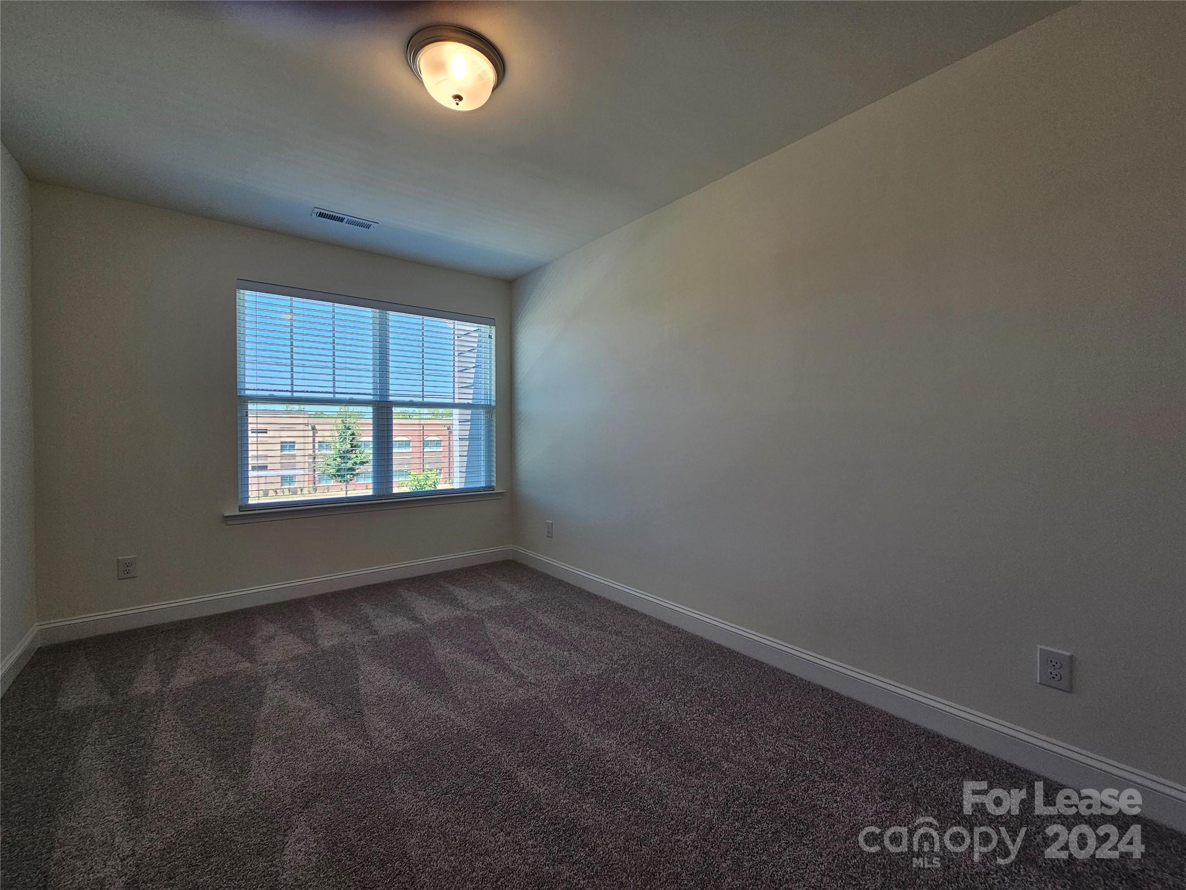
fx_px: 445
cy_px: 445
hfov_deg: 106.2
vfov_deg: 89.9
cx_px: 593
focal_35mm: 13
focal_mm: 2.2
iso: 64
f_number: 2.2
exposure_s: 1/120
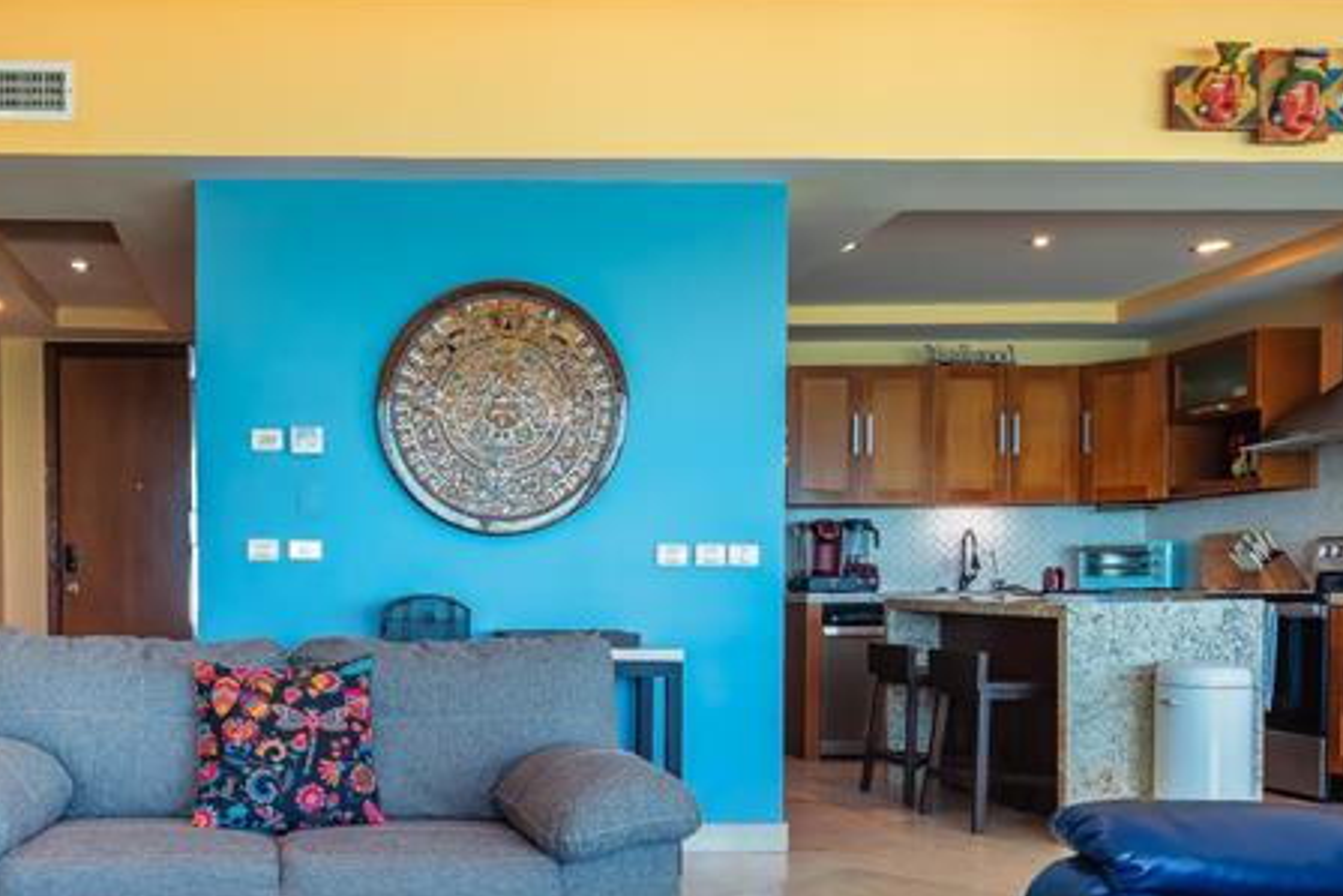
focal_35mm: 32
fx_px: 1194
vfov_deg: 40.4
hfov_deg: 56.2
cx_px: 360
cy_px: 626
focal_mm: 14
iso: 400
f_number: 5.6
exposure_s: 1/60
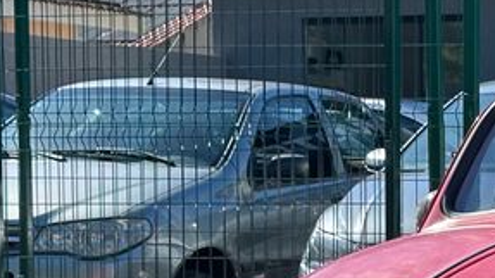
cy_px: 281
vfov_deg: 6.9
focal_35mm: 174
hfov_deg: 12.0
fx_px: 2282
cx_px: 636
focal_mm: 6.86
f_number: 1.78
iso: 64
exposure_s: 1/1395
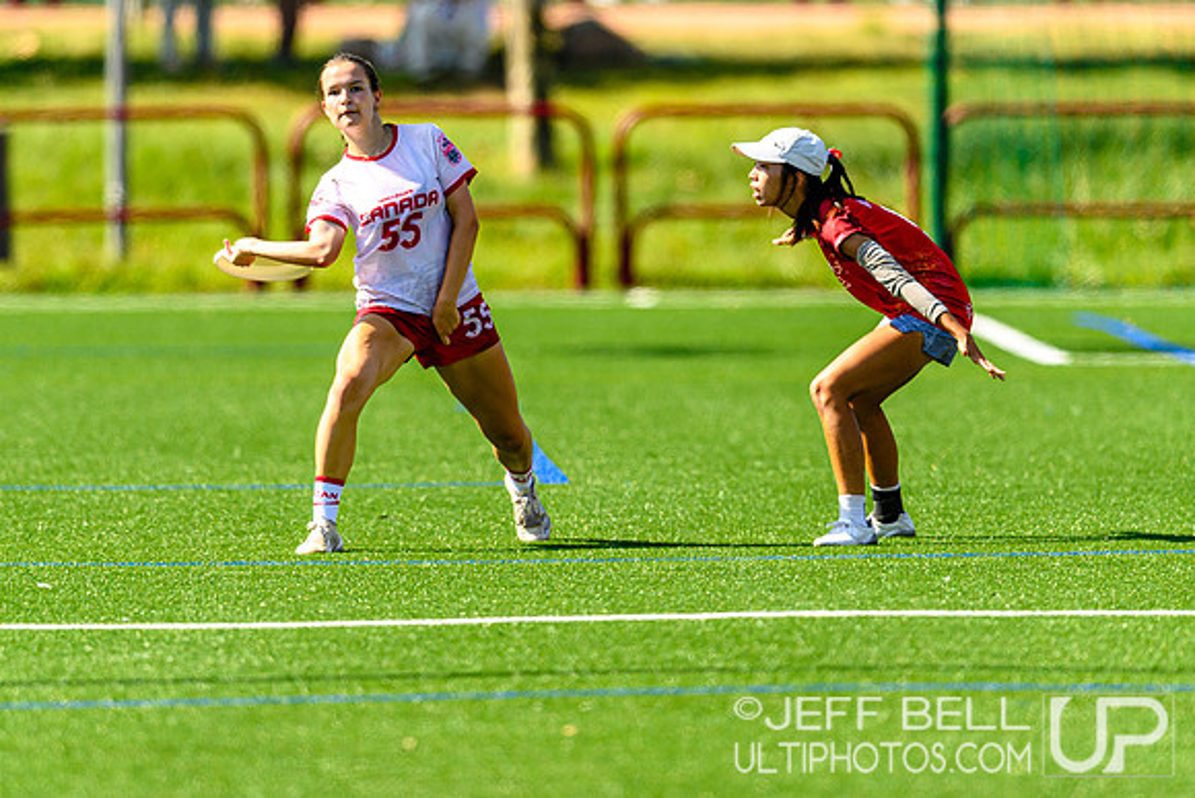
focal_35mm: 648
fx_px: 21521
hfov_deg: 3.2
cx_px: 531
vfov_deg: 2.1
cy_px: 308
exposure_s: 1/1600
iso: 100
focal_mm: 400
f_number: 3.2
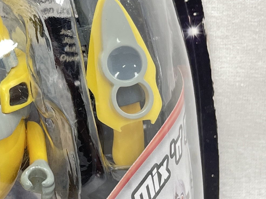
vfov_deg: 13.9
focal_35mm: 106
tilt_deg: -5.8
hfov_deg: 17.1
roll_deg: +1.2
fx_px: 815
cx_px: -111
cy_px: 63
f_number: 1.6
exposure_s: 1/60
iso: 80
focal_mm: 4.2
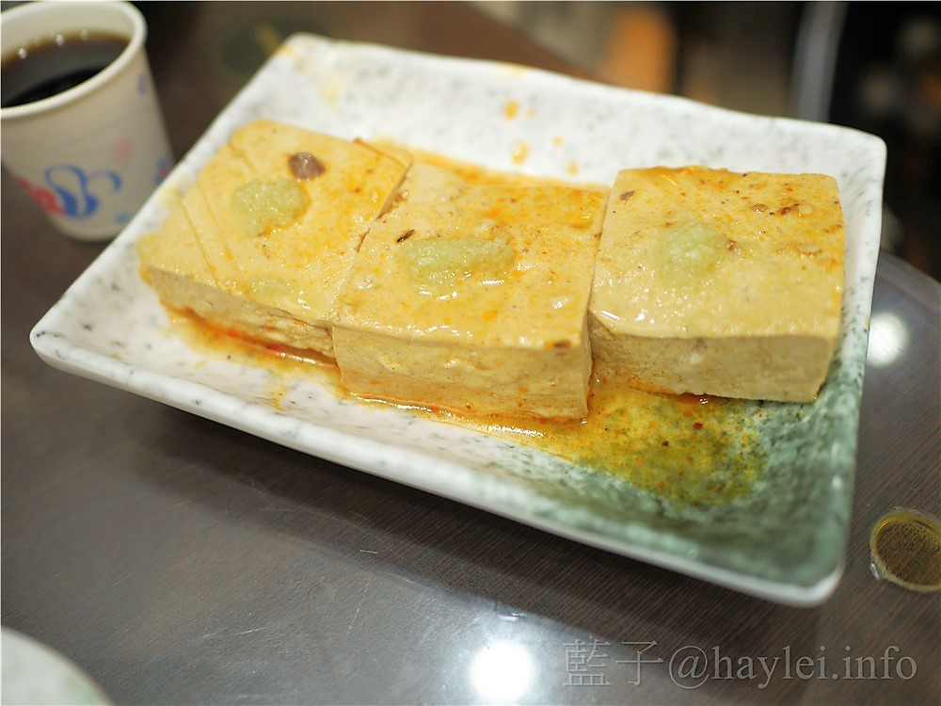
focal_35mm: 30
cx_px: 470
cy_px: 353
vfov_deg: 46.8
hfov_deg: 60.0
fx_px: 816
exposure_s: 1/60
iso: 400
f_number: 1.7
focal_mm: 15
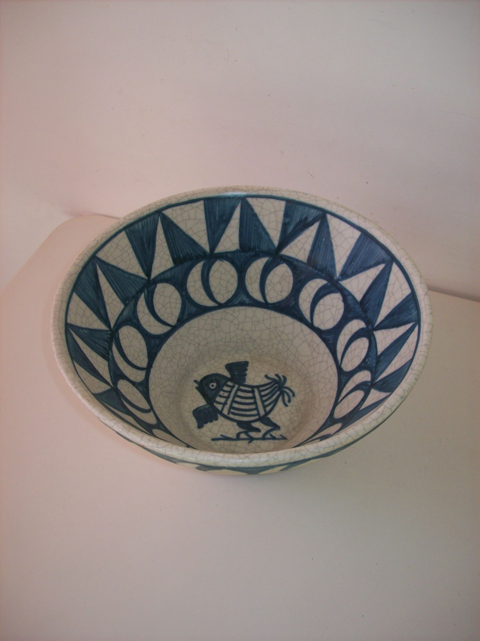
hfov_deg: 39.6
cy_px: 320
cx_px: 240
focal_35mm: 36
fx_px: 666
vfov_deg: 51.4
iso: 80
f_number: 2.7
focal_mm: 6
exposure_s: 1/64
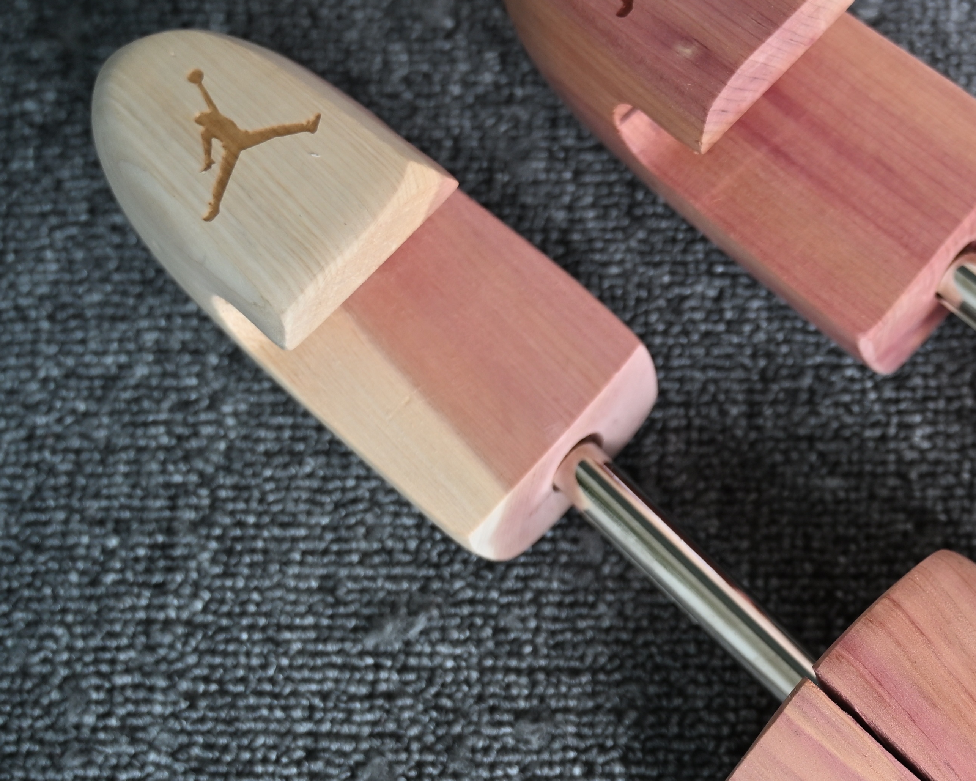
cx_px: 940
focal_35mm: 64
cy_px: 565
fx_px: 1849
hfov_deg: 28.1
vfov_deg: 23.7
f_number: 4
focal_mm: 29
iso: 400
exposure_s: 1/125
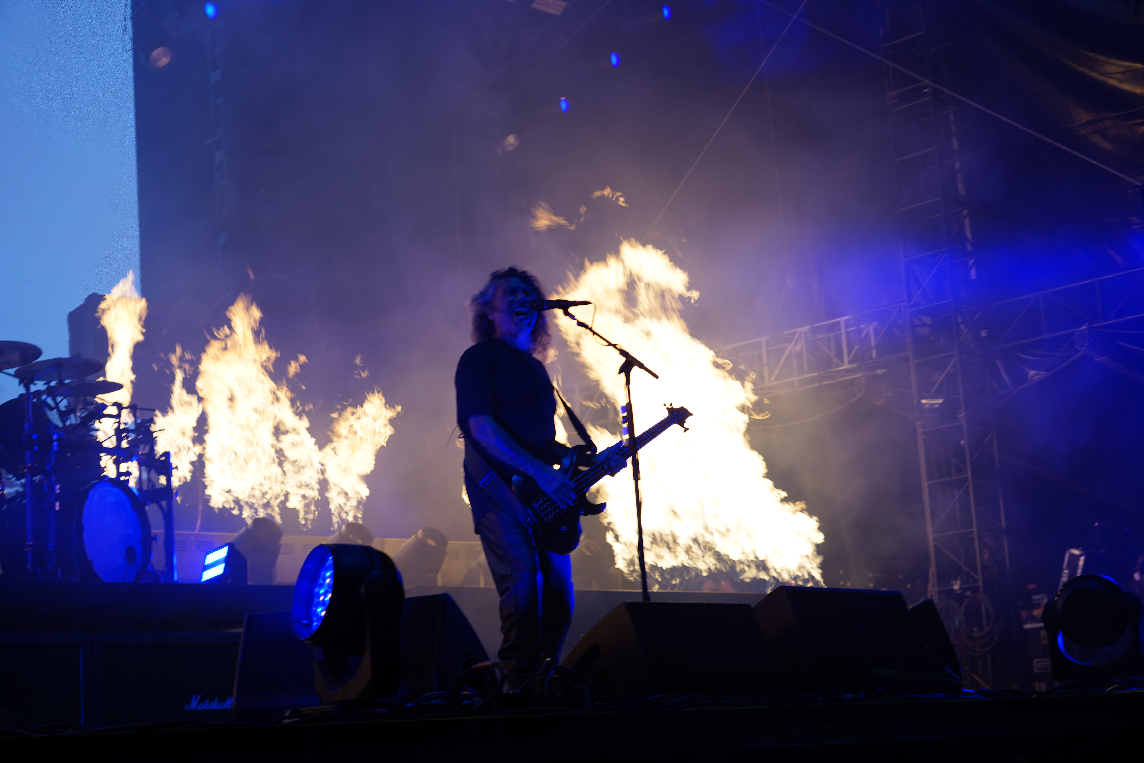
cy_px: 382
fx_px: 1843
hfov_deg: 34.5
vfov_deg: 23.4
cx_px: 572
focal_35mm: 58
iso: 100
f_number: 5
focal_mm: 58
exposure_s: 1/100
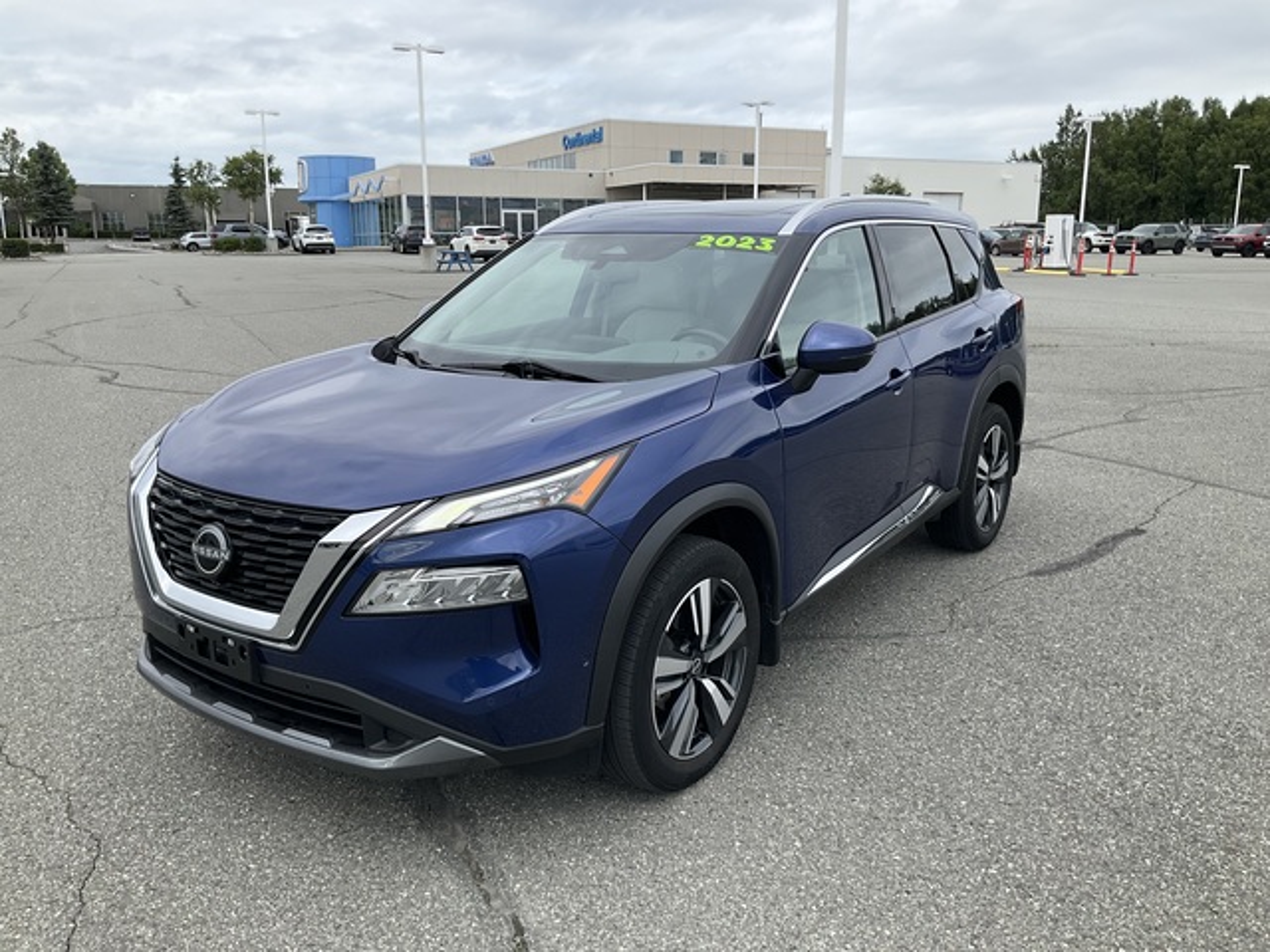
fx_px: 1064
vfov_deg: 48.2
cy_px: 476
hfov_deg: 61.7
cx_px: 635
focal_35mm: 29
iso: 25
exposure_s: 1/1035
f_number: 1.8
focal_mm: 3
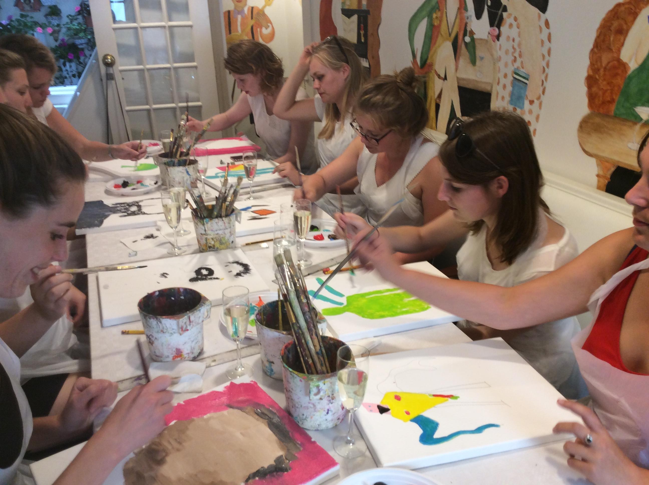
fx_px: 599
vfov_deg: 44.1
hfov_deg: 56.9
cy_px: 242
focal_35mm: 32
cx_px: 324
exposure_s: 1/25
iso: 40
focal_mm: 3.3
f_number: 2.4
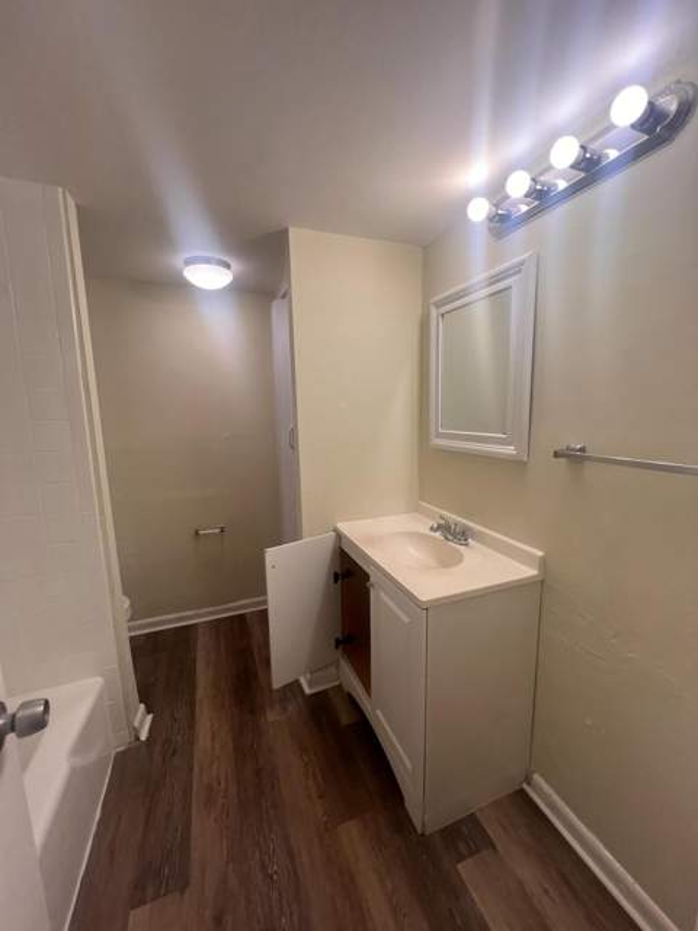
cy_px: 466
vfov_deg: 106.2
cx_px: 349
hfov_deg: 89.9
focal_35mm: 13
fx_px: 350
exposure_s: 1/120
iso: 50
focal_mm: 1.57
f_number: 1.8
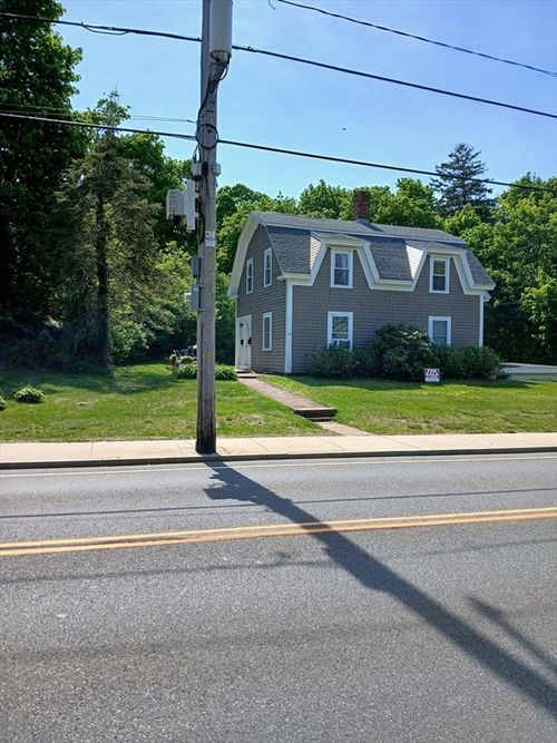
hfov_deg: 53.0
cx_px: 278
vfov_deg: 67.3
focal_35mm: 26
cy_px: 372
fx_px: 558
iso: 20
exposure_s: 1/591
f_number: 1.8
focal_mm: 3.98
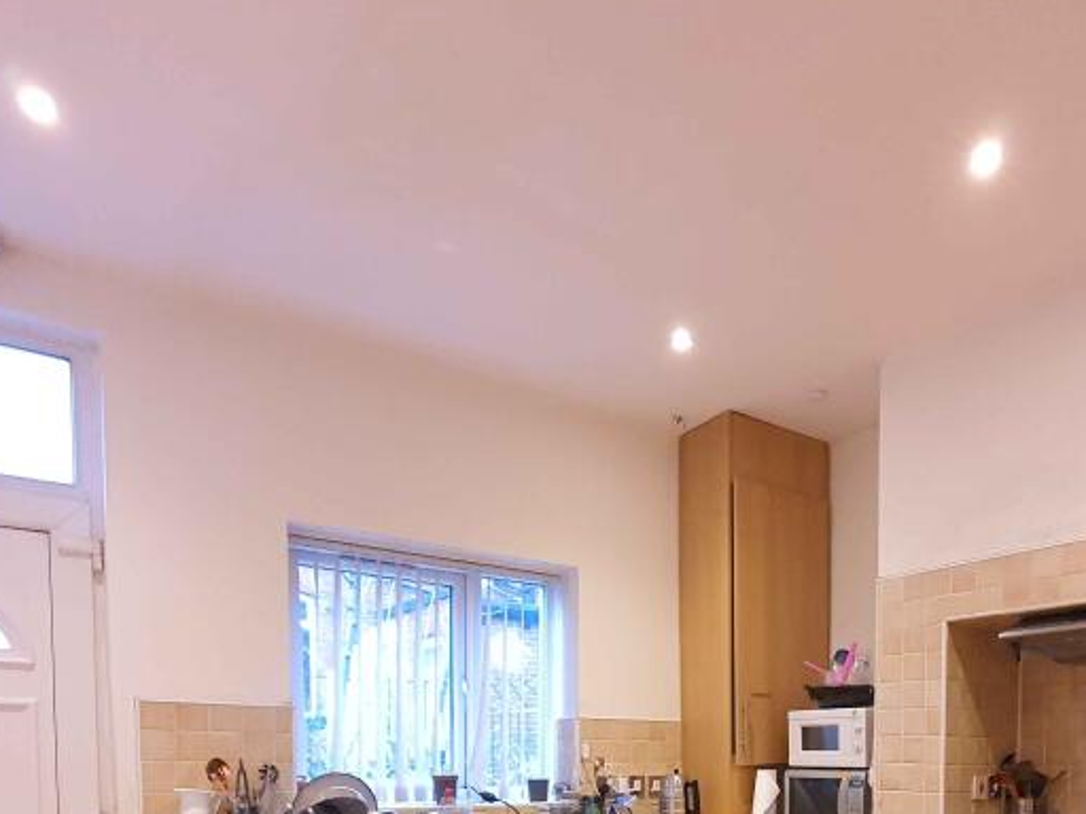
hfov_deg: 66.2
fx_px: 816
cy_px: 797
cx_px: 683
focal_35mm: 26
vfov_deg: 45.5
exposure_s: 1/33
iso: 500
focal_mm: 1.8
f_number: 2.2
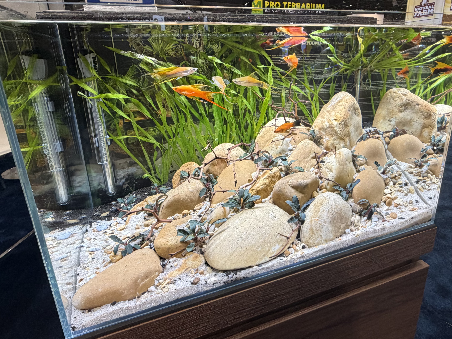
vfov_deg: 85.7
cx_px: 226
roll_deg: +1.5
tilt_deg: -15.9
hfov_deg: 102.1
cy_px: 170
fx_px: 183
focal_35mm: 14
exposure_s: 1/118
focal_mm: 2.22
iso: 125
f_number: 2.2
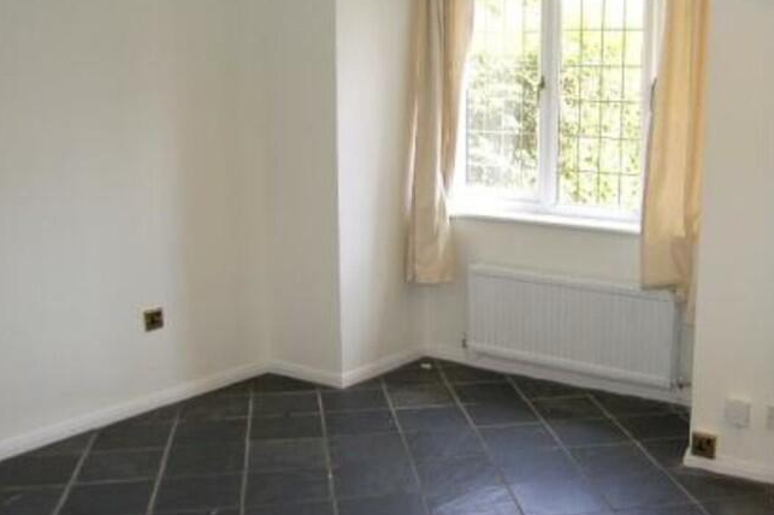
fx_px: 924
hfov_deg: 44.4
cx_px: 553
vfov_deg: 31.1
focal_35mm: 43
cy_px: 230
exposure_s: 1/200
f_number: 3.5
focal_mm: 18
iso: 400
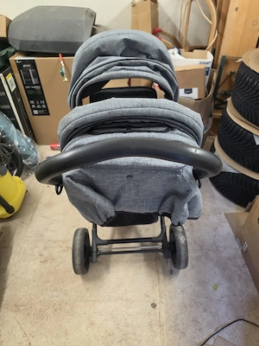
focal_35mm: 23
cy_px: 173
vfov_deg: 73.9
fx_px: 229
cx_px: 130
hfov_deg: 58.9
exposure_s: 1/101
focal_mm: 6.5
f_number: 1.4
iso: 800
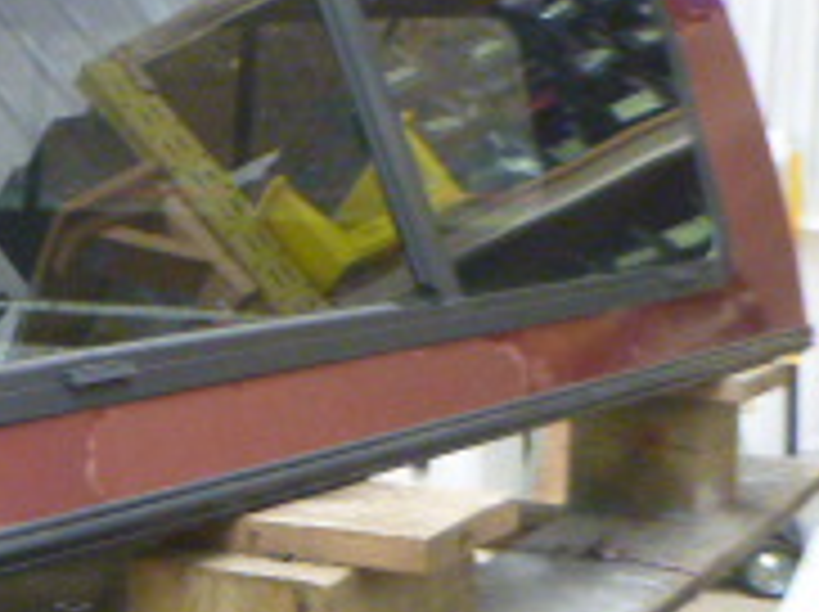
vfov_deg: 16.7
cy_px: 432
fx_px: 2079
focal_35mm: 88
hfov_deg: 20.3
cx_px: -261
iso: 400
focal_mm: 4.5
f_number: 3.9
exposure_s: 1/10
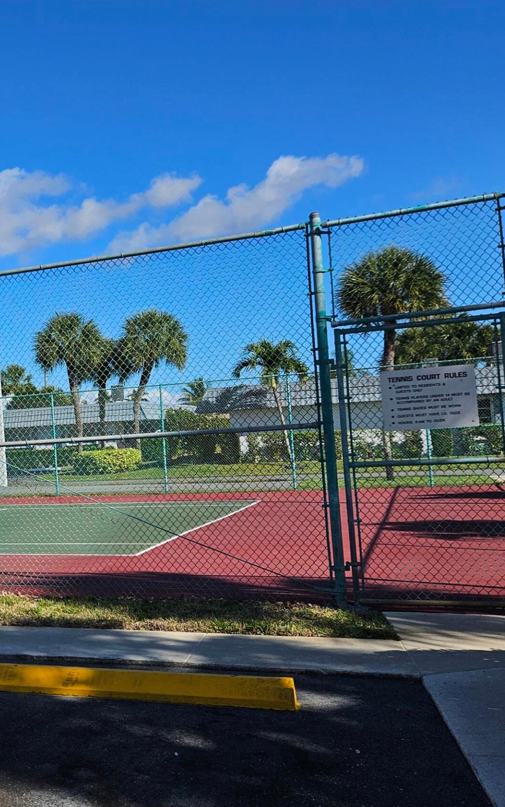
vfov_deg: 46.2
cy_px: 421
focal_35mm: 43
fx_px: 947
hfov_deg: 26.1
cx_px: -126
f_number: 1.8
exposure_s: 1/2693
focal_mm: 5.4
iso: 25
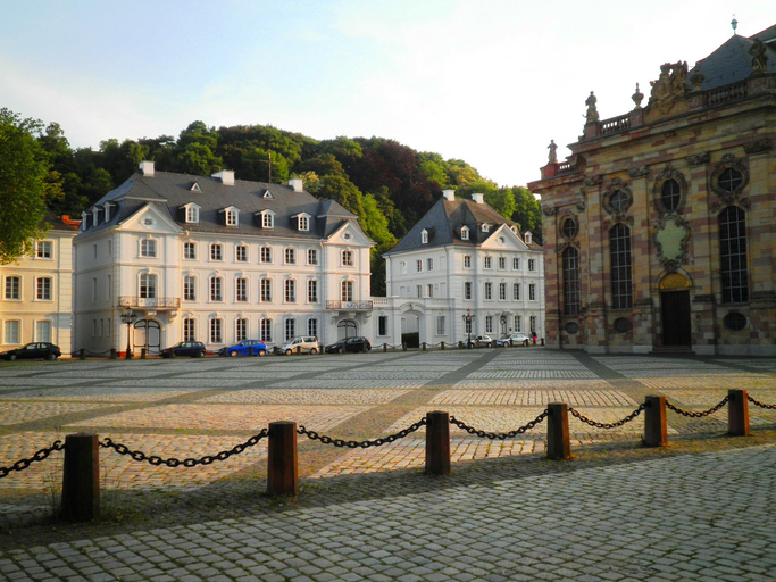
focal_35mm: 37
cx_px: 388
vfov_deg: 38.7
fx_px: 829
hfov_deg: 50.1
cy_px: 291
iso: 64
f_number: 3.1
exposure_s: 1/250
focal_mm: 6.5
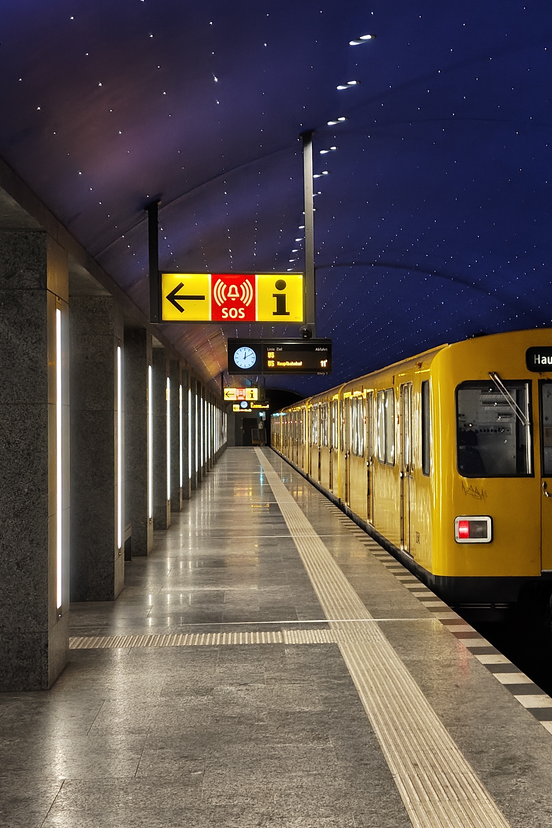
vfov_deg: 27.0
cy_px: 427
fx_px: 1725
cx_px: 457
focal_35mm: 75
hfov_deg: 18.0
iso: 1720
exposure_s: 1/100
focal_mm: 7.1
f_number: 2
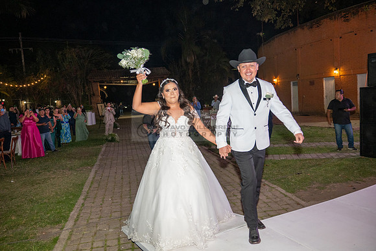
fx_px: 292
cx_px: 188
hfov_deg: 65.5
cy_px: 126
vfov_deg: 46.4
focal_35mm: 28
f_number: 4
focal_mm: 28
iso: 2000
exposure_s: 1/160
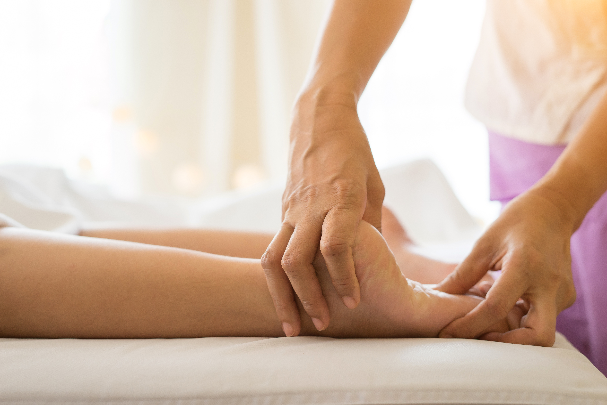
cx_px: 304
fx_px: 843
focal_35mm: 50
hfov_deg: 39.6
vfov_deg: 27.0
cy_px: 202
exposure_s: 1/100
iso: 400
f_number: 3.5
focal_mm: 50
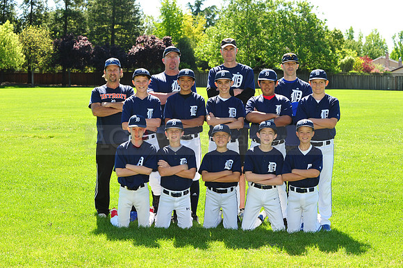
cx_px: 202
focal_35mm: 80
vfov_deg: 17.0
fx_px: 895
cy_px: 134
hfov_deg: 25.4
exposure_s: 1/250
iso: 320
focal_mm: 80
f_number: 8
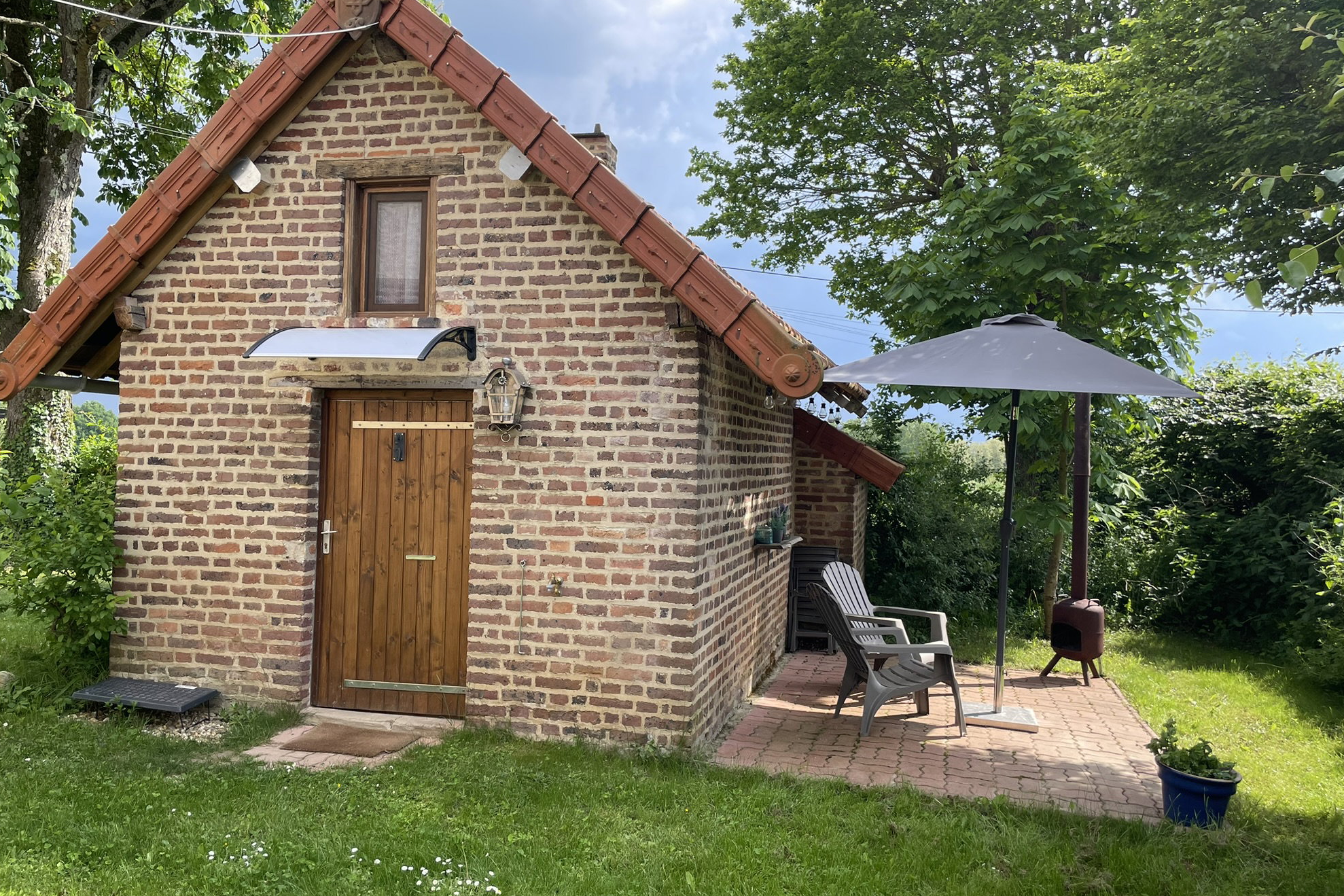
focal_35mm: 28
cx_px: 664
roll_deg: -1.7
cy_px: 435
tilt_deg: +2.3
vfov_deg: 46.4
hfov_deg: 65.5
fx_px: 1045
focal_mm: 4.2
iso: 32
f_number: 1.6
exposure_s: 1/1125
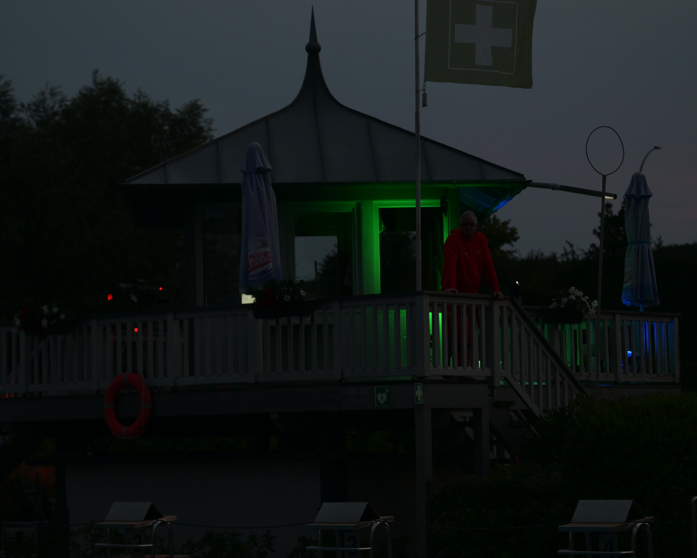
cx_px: 329
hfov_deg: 17.3
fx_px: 2290
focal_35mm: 111
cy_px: 272
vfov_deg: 13.9
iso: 320
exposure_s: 1/60
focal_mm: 78
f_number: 2.8
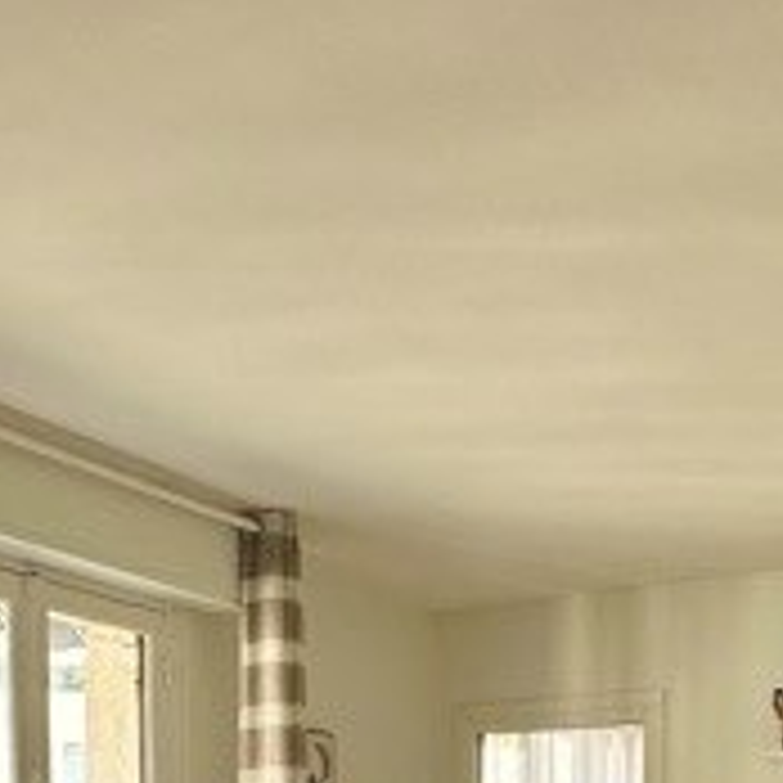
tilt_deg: -4.3
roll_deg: +0.6
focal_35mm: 57
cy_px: 1044
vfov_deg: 25.4
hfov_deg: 30.0
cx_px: 356
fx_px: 1459
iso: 100
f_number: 2.2
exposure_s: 1/99
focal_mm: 2.22
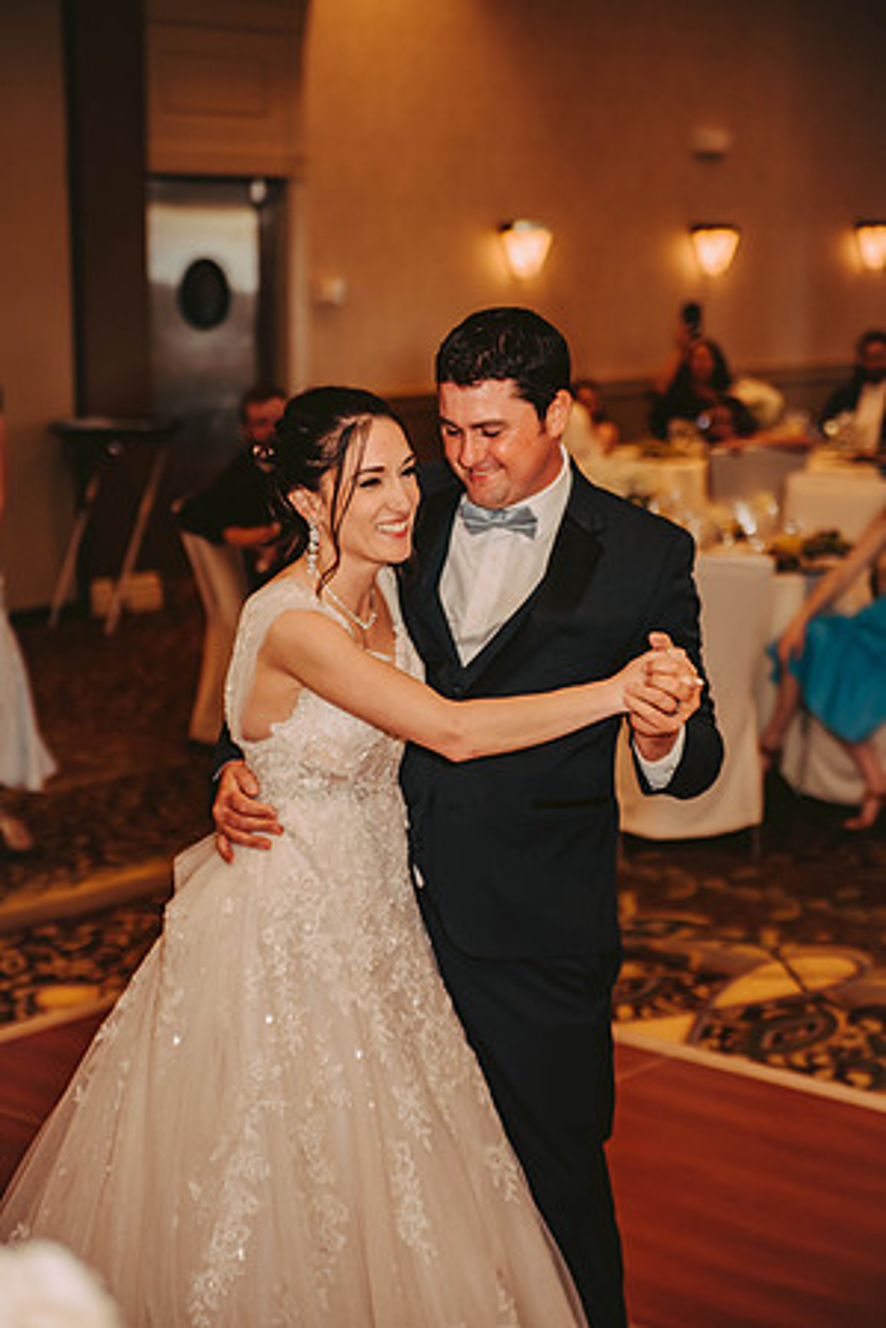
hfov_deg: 18.9
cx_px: 443
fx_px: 2658
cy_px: 664
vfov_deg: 28.1
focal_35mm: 72
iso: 500
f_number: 2.8
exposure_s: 1/60
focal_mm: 72
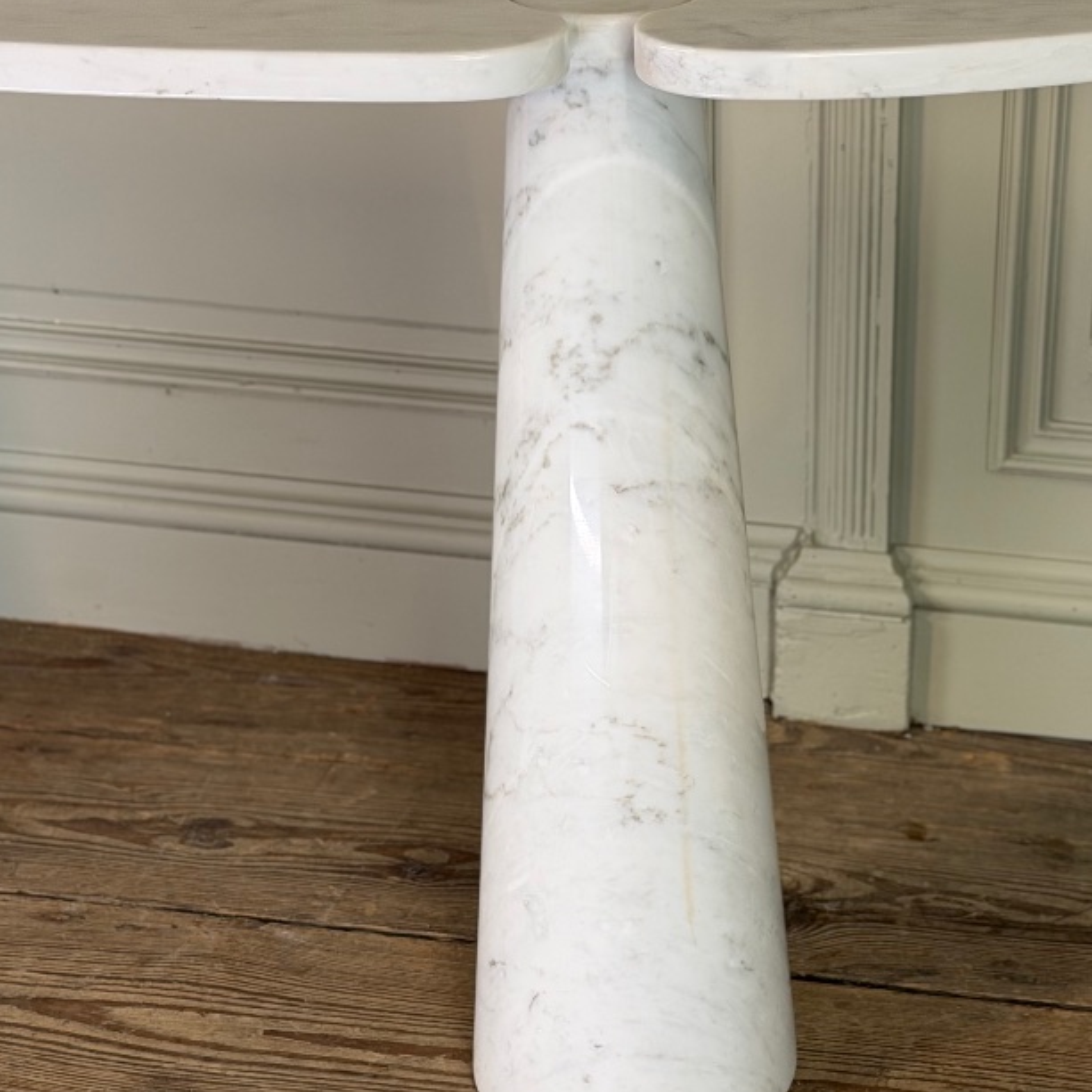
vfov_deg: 20.8
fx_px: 2962
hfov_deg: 20.8
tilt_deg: -27.3
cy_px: 698
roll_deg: +1.3
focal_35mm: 83
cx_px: 787
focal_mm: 6.76
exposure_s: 1/50
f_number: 1.78
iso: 100
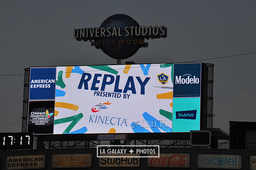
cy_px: 85
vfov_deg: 6.9
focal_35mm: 200
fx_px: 1421
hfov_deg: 10.3
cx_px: 128
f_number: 16
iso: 1600
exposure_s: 1/1000
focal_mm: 200
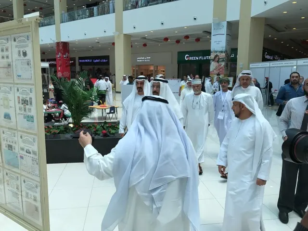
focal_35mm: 28
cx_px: 154
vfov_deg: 49.7
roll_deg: -1.4
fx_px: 249
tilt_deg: -9.8
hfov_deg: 63.4
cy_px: 116
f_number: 1.8
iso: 20
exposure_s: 1/665
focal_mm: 3.99
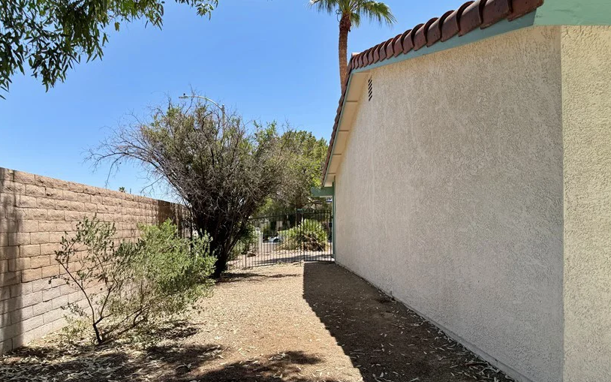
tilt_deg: +0.6
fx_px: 533
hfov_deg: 59.6
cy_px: 228
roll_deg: +0.8
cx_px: 284
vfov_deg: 39.3
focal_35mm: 32
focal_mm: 6.76
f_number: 1.78
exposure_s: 1/3584
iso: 80
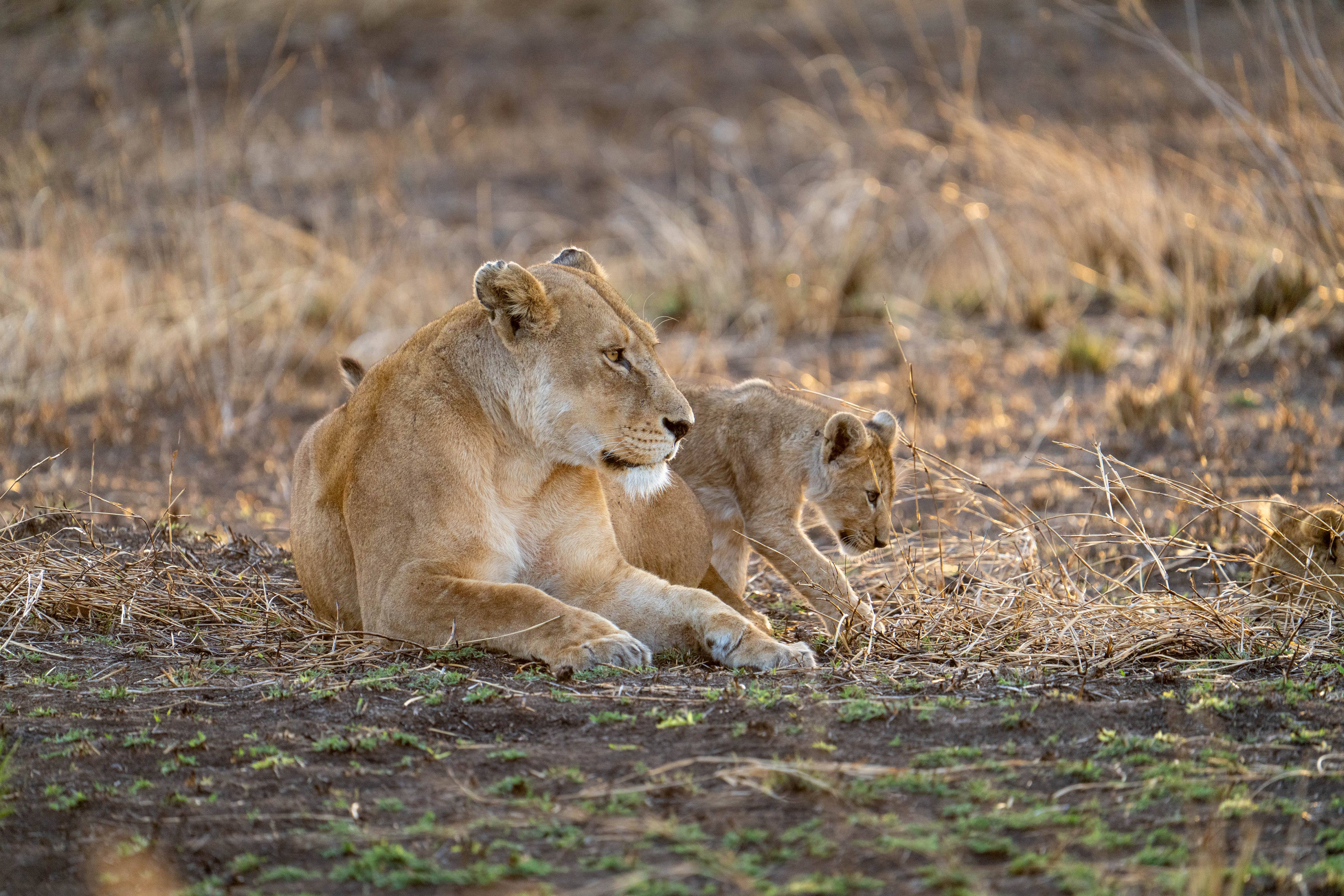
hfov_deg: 3.4
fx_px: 22398
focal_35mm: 600
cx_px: 672
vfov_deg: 2.3
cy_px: 448
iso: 1600
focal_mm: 600
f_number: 6.3
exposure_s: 1/500
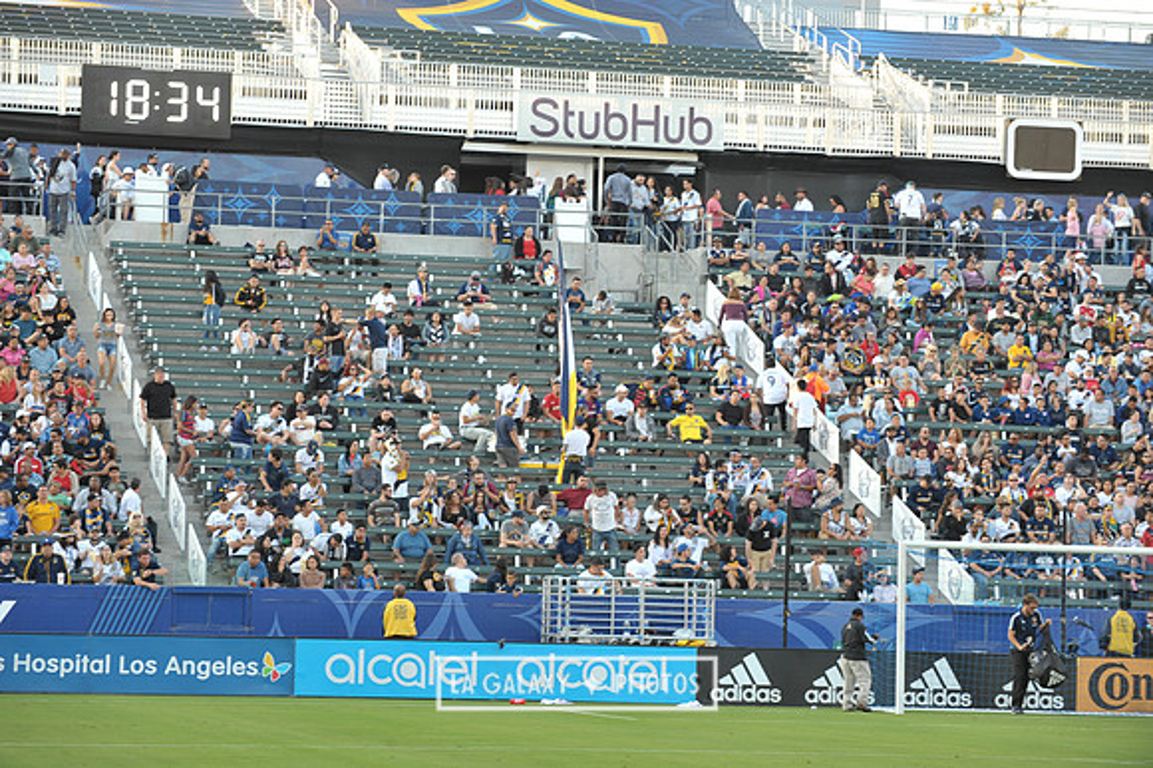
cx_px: 576
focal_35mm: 120
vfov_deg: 11.4
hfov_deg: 17.1
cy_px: 384
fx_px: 3841
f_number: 5.6
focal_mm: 120
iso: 400
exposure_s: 1/125
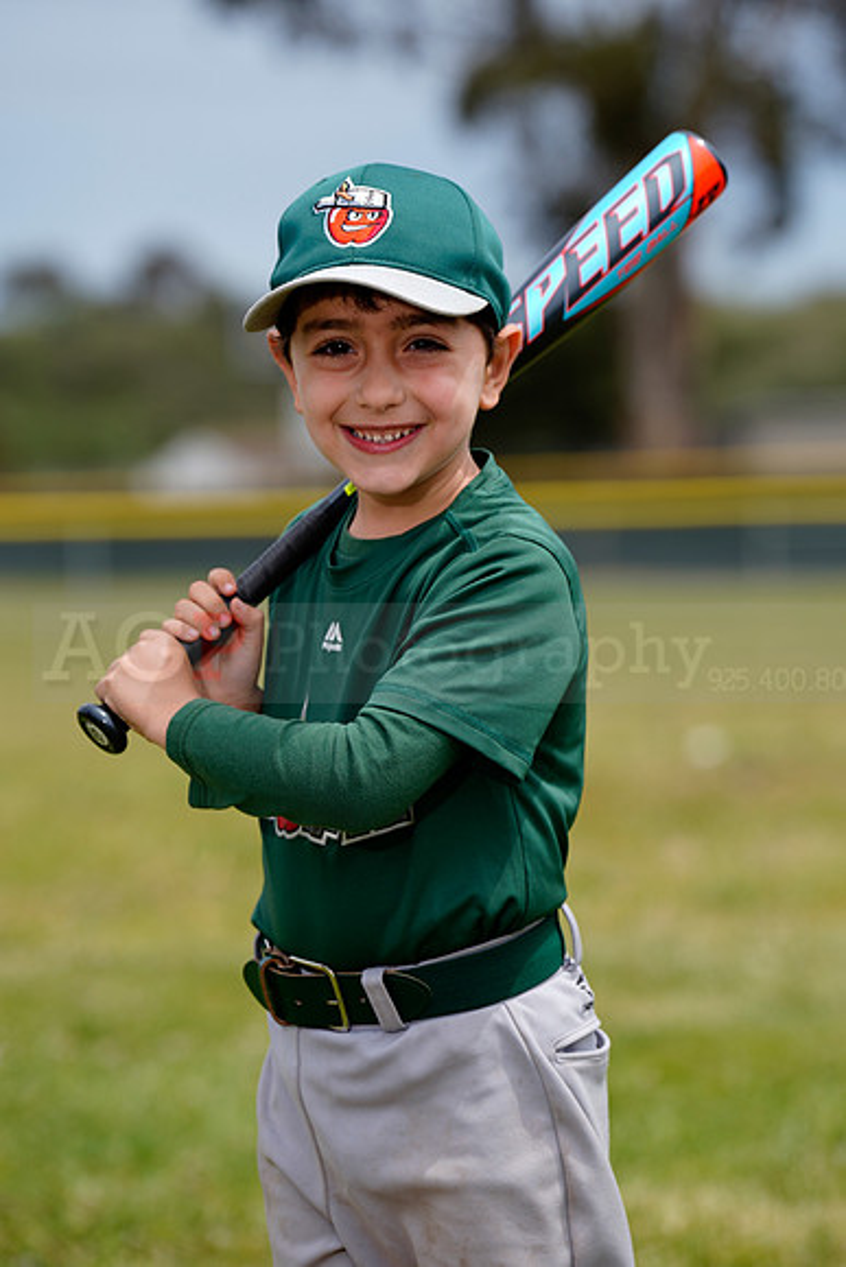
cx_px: 423
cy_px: 634
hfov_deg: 8.7
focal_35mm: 157
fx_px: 5531
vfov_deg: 13.1
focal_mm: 157
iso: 50
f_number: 4.5
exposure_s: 1/320
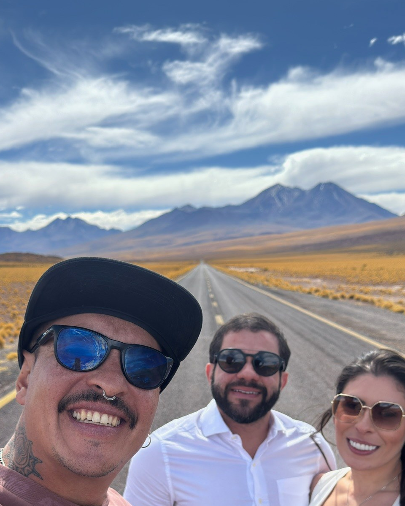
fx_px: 599
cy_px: 429
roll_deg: +0.9
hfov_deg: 37.2
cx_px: 239
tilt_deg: -15.5
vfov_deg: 42.9
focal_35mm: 40
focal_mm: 6.76
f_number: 1.78
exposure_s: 1/2882
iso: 100
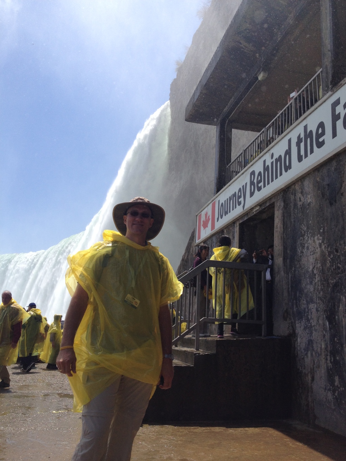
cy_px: 230
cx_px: 173
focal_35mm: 35
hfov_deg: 40.7
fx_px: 466
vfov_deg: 52.6
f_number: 2.4
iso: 50
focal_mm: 4.28
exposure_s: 1/2208
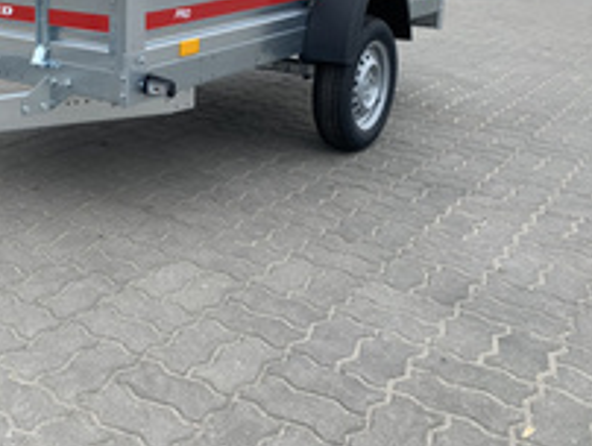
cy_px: 63
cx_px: 111
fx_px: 771
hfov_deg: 40.2
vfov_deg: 31.1
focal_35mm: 45
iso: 32
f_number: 1.8
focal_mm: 4.25
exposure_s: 1/898
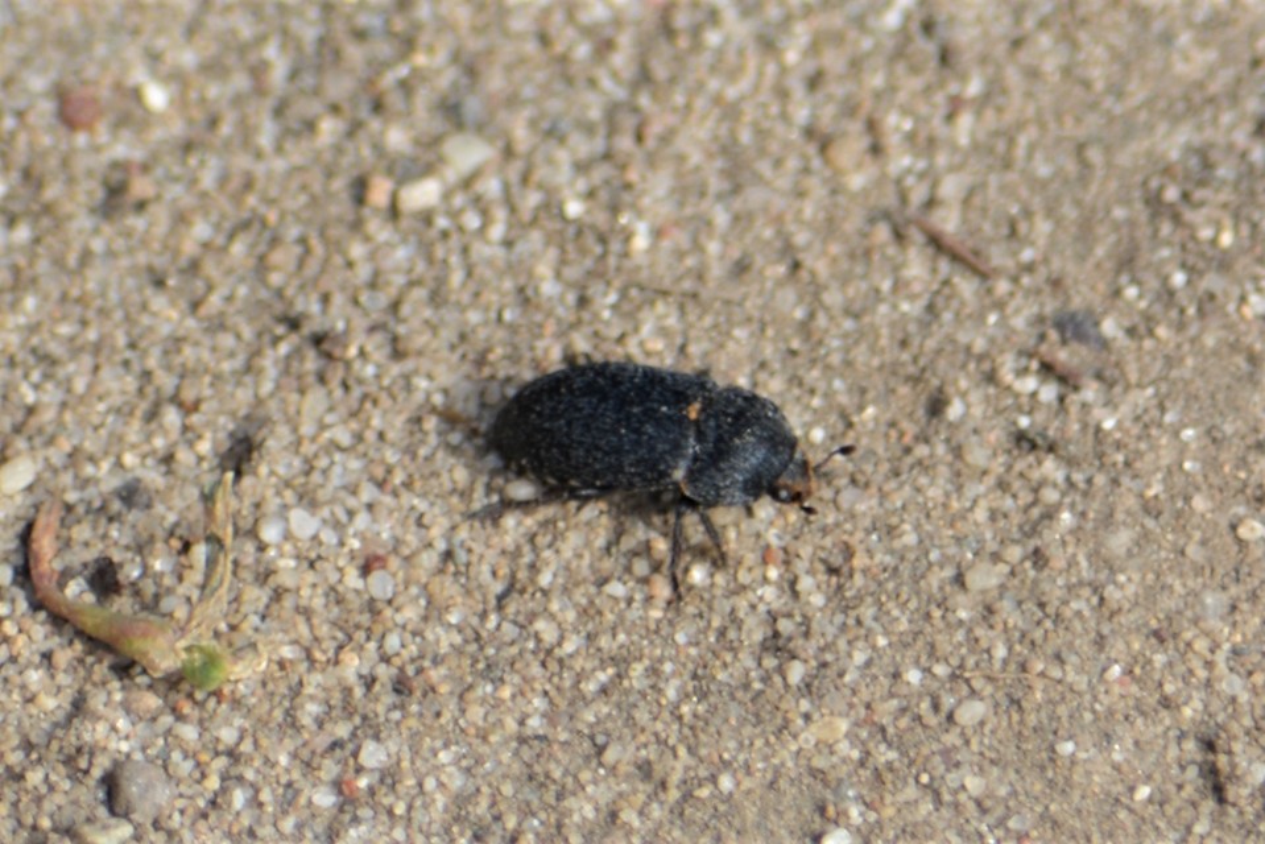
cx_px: 632
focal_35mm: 450
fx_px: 15816
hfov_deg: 4.6
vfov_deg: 3.1
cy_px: 422
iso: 100
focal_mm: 300
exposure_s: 1/200
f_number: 8
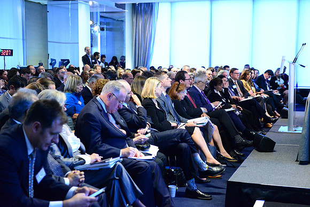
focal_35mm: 58
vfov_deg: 23.4
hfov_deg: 34.5
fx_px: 500
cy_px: 104
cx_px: 155
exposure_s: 1/60
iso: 6400
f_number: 4
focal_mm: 58
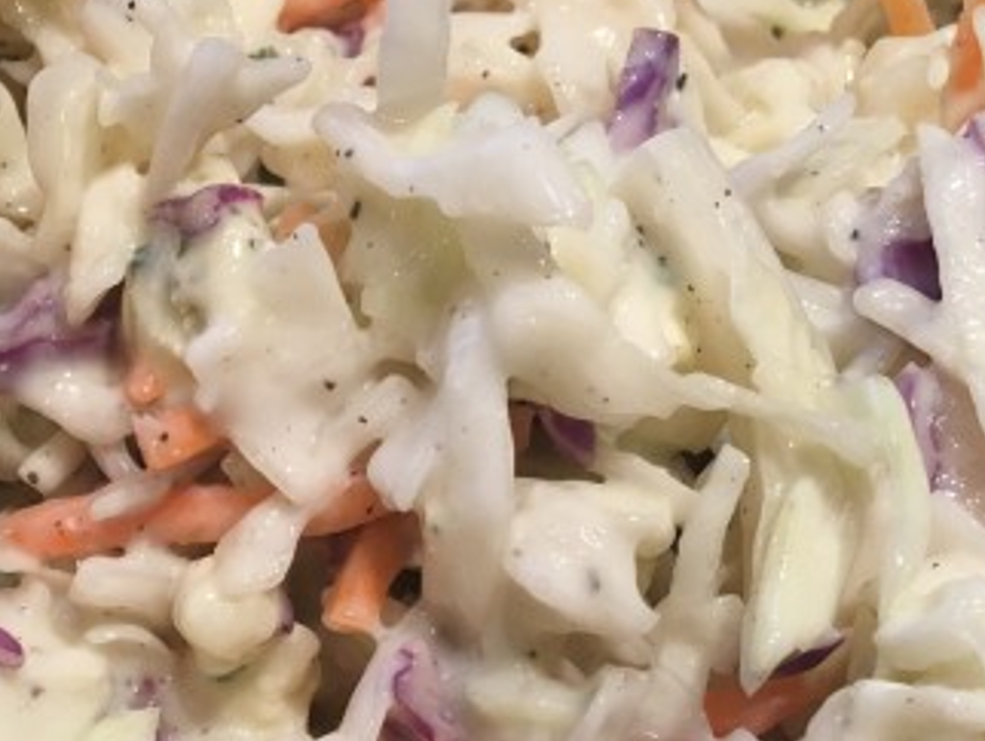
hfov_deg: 34.3
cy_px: 646
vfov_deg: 26.3
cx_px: 180
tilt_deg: -55.5
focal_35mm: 54
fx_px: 1538
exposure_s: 1/30
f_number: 2.2
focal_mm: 4.15
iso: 40
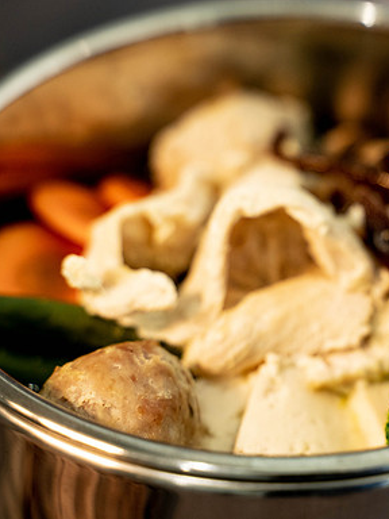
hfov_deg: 13.5
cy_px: 260
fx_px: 1633
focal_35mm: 109
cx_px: 335
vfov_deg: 18.0
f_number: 4
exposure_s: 1/160
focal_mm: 75
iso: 1600
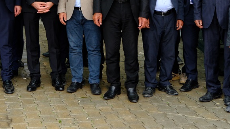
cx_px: 52
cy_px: -15
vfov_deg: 15.8
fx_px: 451
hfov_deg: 28.1
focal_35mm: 74
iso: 500
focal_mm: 20.2
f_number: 4.5
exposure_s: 1/250
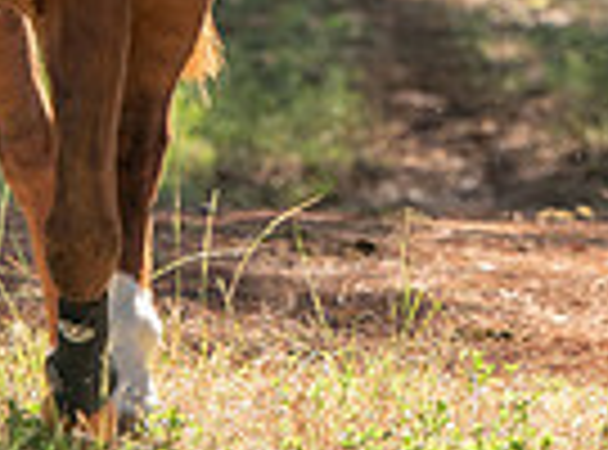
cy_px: -285
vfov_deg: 1.7
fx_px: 15056
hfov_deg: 2.3
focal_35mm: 861
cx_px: 645
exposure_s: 1/250
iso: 280
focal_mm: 165
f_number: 4
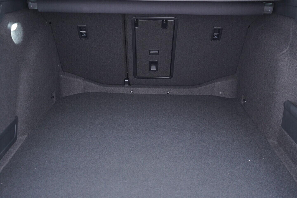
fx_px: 297
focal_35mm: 36
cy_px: 99
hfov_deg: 53.1
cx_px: 148
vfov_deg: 36.9
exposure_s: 1/40
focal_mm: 24
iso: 1000
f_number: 2.8
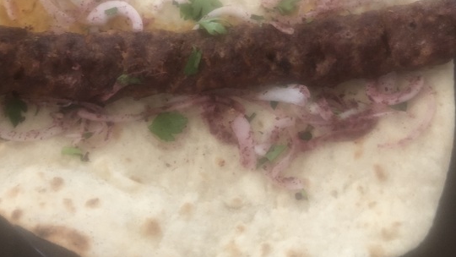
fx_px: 472
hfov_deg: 51.6
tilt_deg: -75.2
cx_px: 236
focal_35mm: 39
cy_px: 67
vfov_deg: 30.0
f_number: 1.8
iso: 100
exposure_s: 1/11
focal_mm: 4
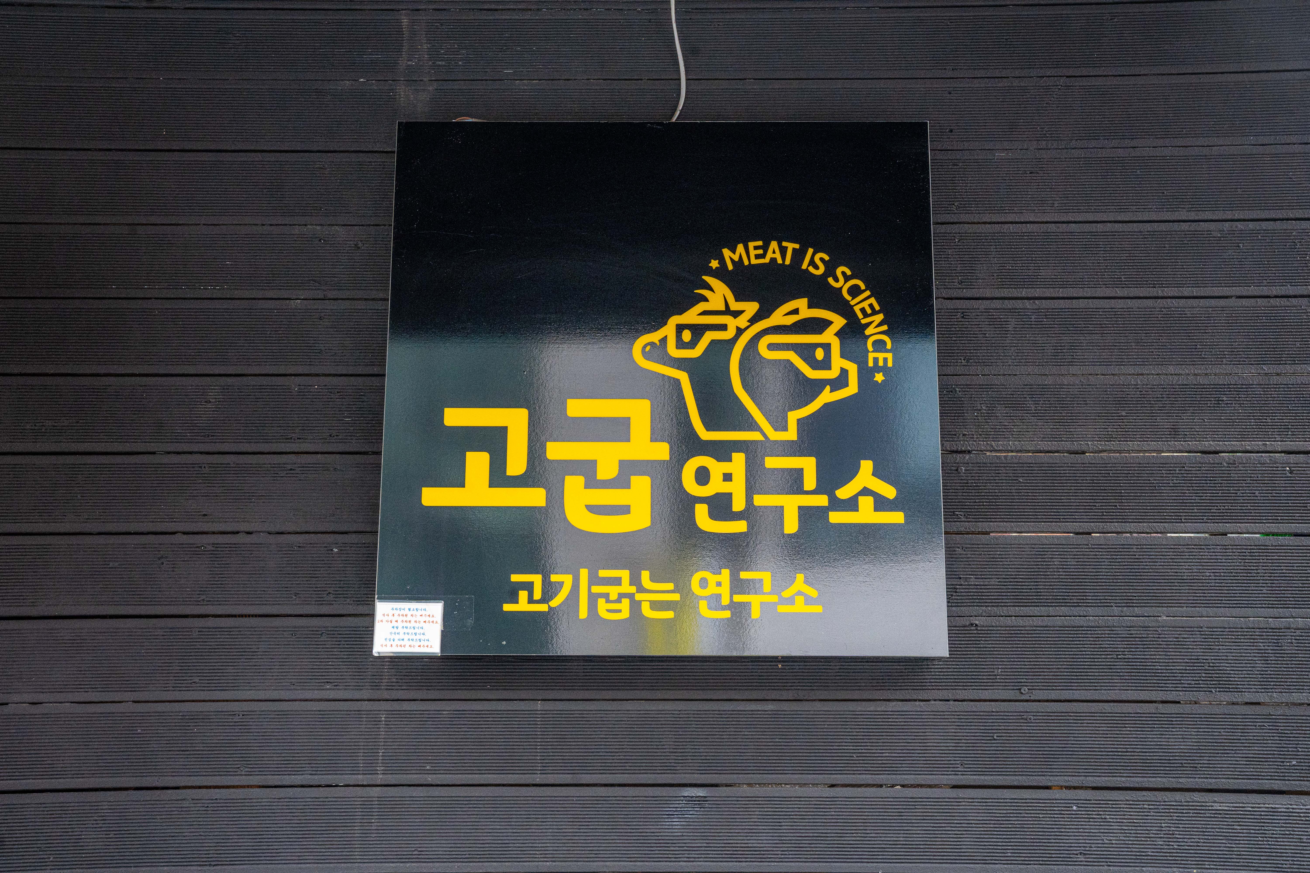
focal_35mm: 40
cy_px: 436
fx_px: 1455
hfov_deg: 48.5
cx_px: 655
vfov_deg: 33.4
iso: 2000
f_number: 10
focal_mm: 40
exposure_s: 1/125
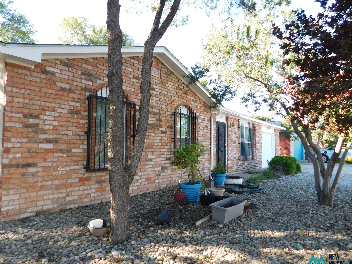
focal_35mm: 24
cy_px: 136
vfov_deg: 56.8
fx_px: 244
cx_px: 180
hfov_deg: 71.6
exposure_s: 1/125
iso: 125
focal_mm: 4
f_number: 3
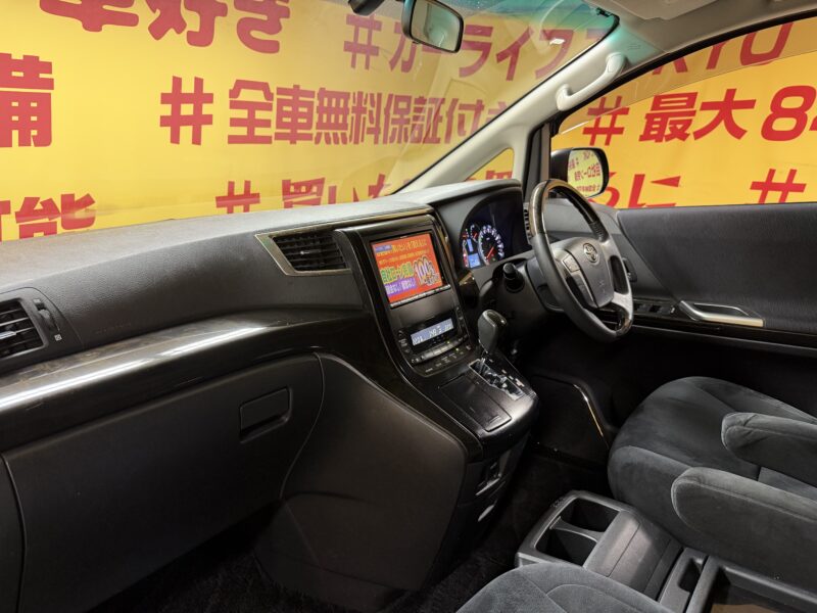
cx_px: 408
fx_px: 566
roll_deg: +0.6
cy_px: 306
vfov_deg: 56.8
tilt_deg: -15.1
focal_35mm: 24
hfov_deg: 71.6
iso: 250
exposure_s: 1/50
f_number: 1.78
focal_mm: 6.76
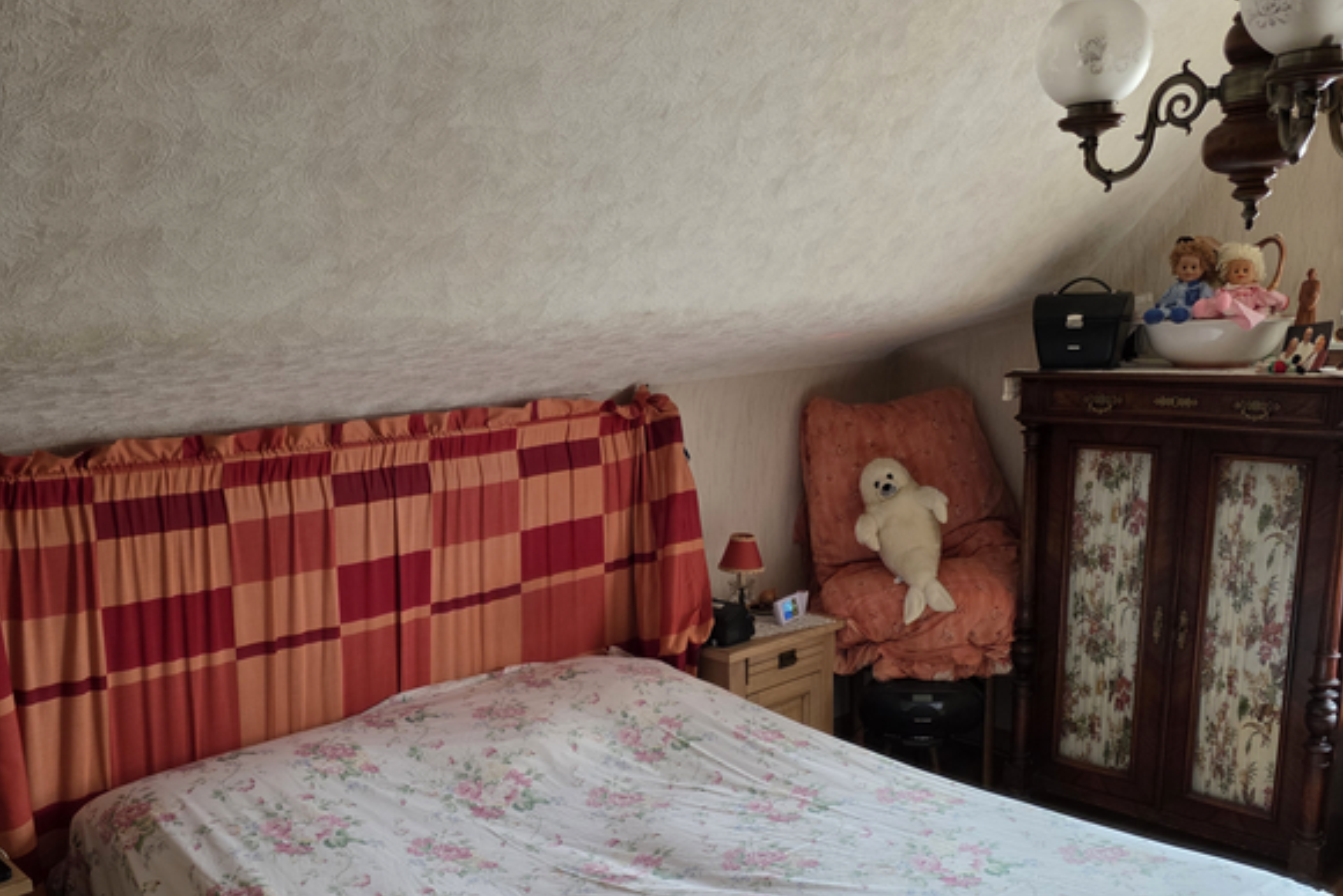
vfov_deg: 39.5
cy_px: 602
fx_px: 1231
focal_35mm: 33
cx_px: 618
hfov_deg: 57.1
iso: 320
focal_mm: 6.25
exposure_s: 1/100
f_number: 1.7
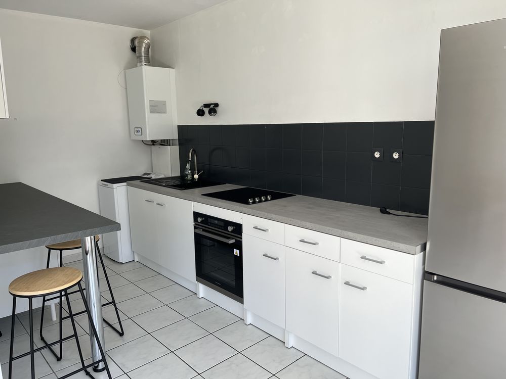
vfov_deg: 53.1
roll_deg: +1.7
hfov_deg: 67.3
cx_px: 253
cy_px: 190
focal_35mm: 26
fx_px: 380
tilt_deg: -10.0
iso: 40
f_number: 1.6
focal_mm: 5.1
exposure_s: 1/122
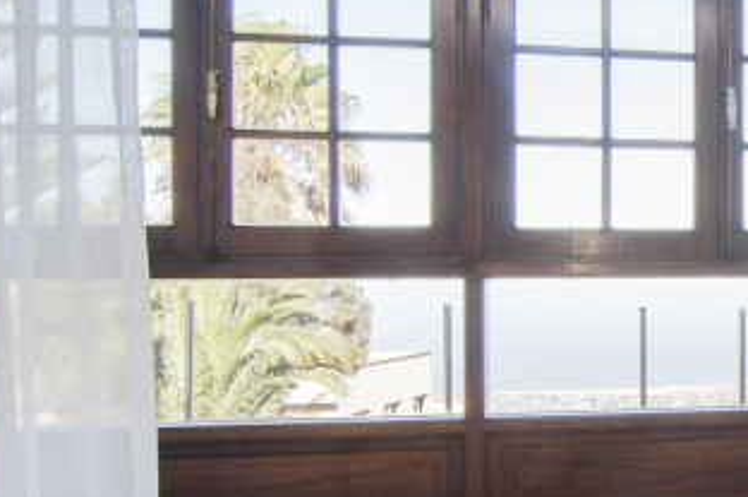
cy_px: 288
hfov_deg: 27.6
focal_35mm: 59
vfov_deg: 22.9
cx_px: 1002
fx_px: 1224
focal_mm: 12
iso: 400
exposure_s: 1/200
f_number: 8
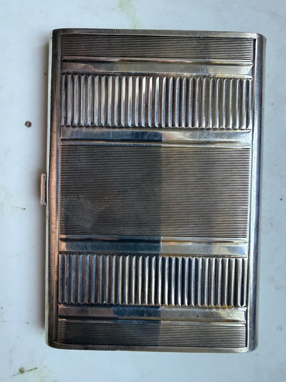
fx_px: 264
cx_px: 143
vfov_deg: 71.6
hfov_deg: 56.8
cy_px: 191
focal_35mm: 24
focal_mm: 2.22
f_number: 2.2
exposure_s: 1/60
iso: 320
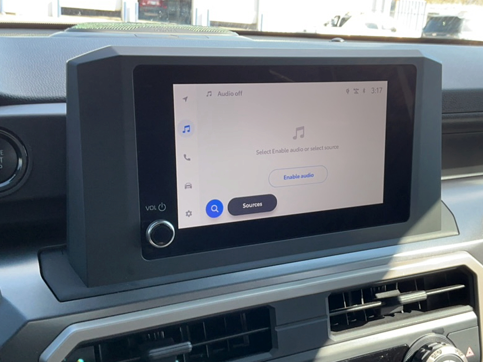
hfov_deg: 49.8
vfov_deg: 38.6
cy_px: 195
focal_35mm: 37
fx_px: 516
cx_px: 287
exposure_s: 1/60
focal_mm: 3
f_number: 1.8
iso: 20
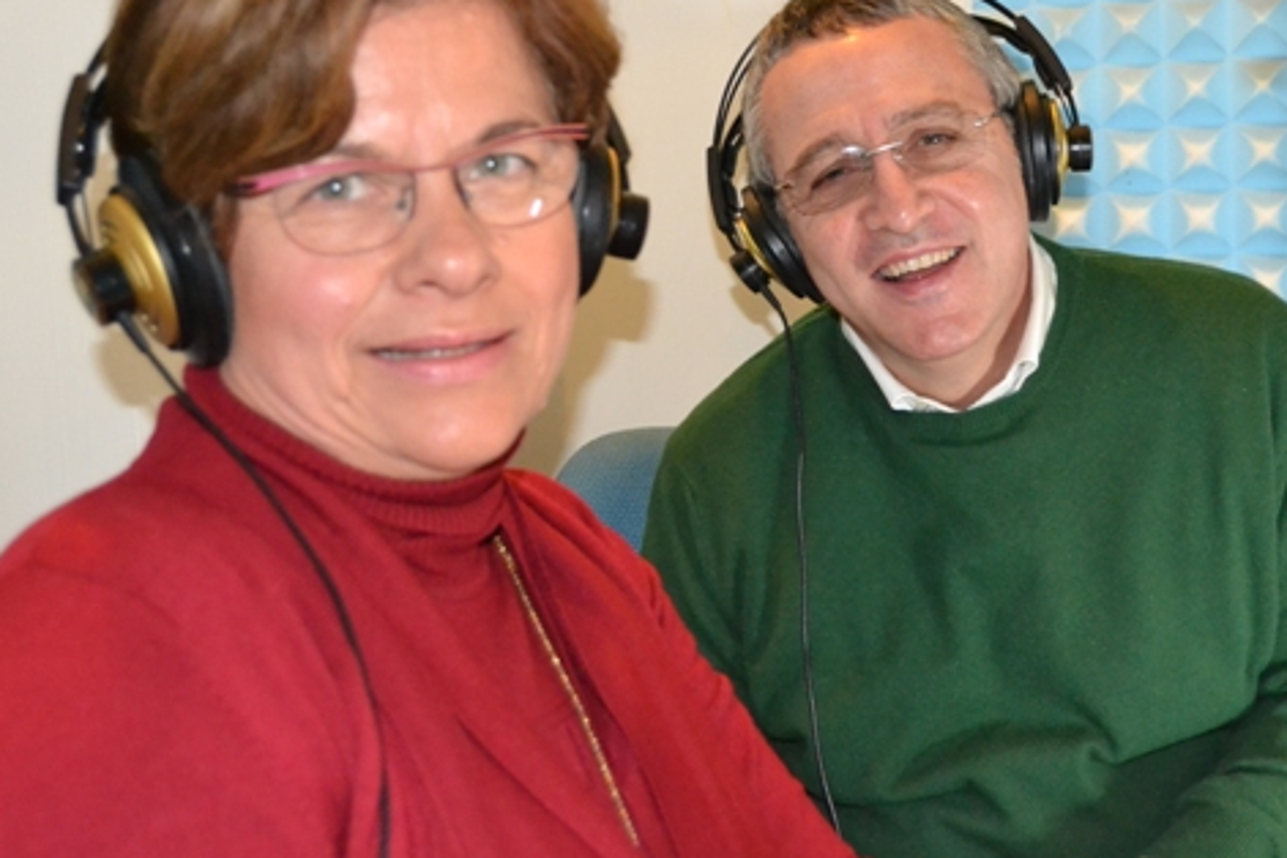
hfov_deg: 37.4
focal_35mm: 53
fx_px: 1895
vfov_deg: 25.4
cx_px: 757
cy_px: 291
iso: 3200
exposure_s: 1/60
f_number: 4
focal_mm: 26
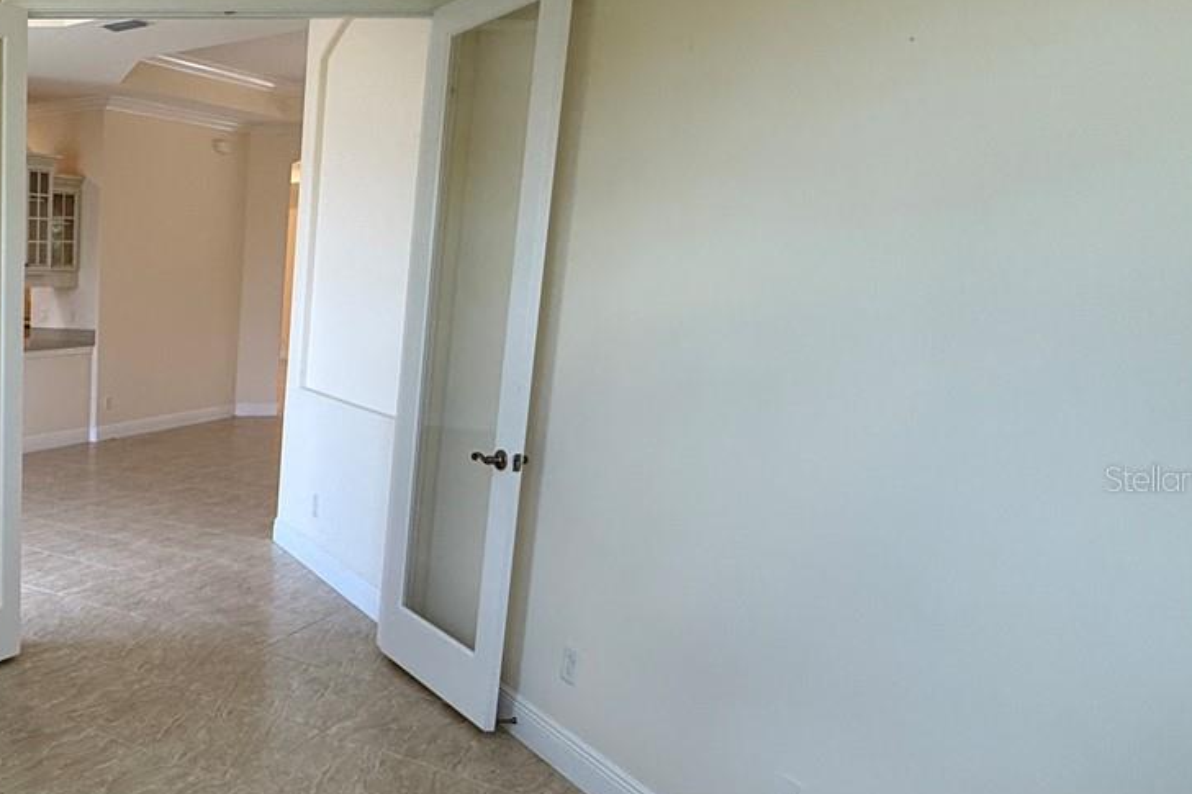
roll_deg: +0.1
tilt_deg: -11.1
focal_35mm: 32
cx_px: -51
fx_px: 1059
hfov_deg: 46.8
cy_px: 478
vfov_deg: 40.9
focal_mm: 2.22
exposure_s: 1/120
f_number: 2.2
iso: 125
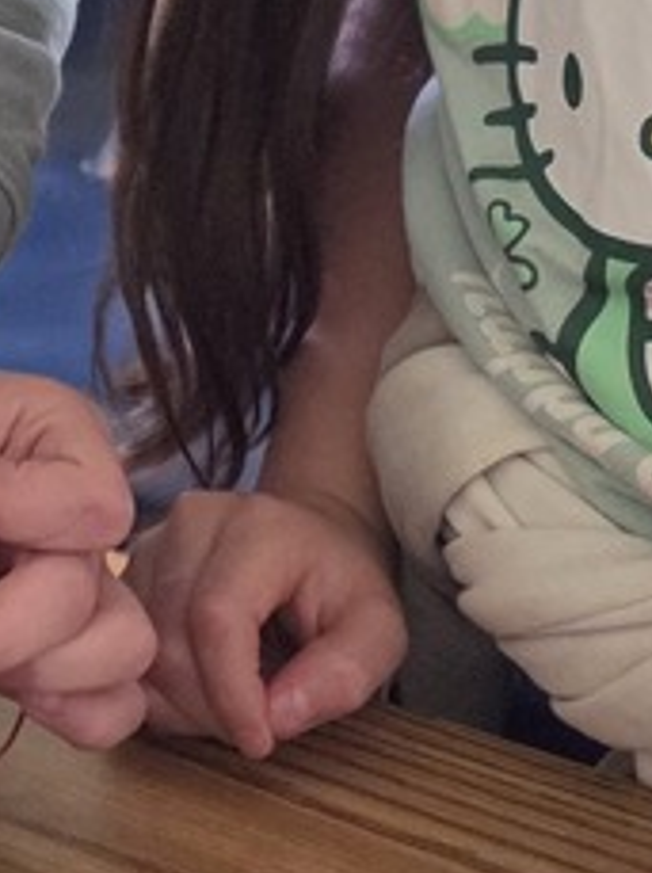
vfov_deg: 17.6
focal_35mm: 103
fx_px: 2594
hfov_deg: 13.9
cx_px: -107
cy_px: -328
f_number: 1.4
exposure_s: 1/120
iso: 1600
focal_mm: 6.5
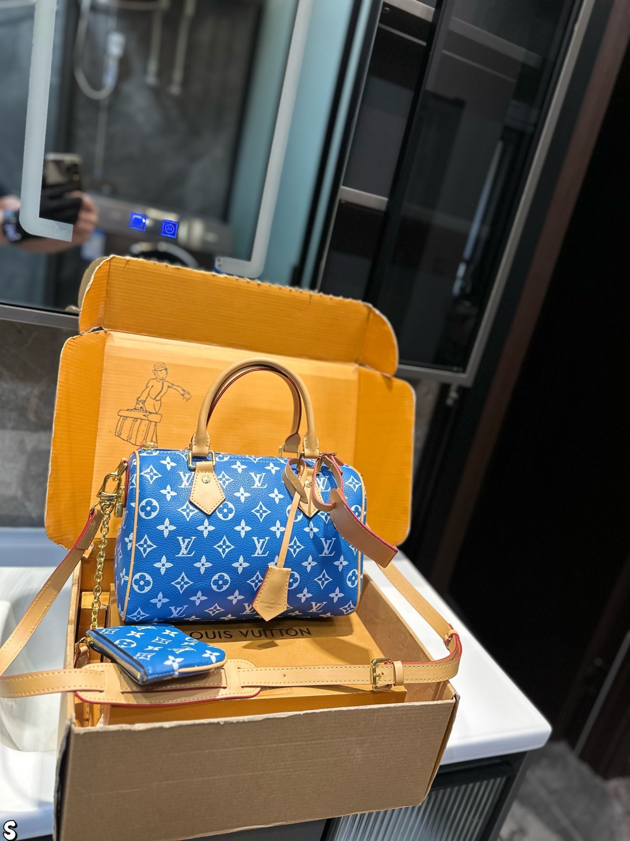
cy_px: 420
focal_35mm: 24
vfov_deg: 71.6
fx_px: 582
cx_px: 315
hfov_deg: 56.8
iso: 125
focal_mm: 6.86
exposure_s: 1/50
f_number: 1.78
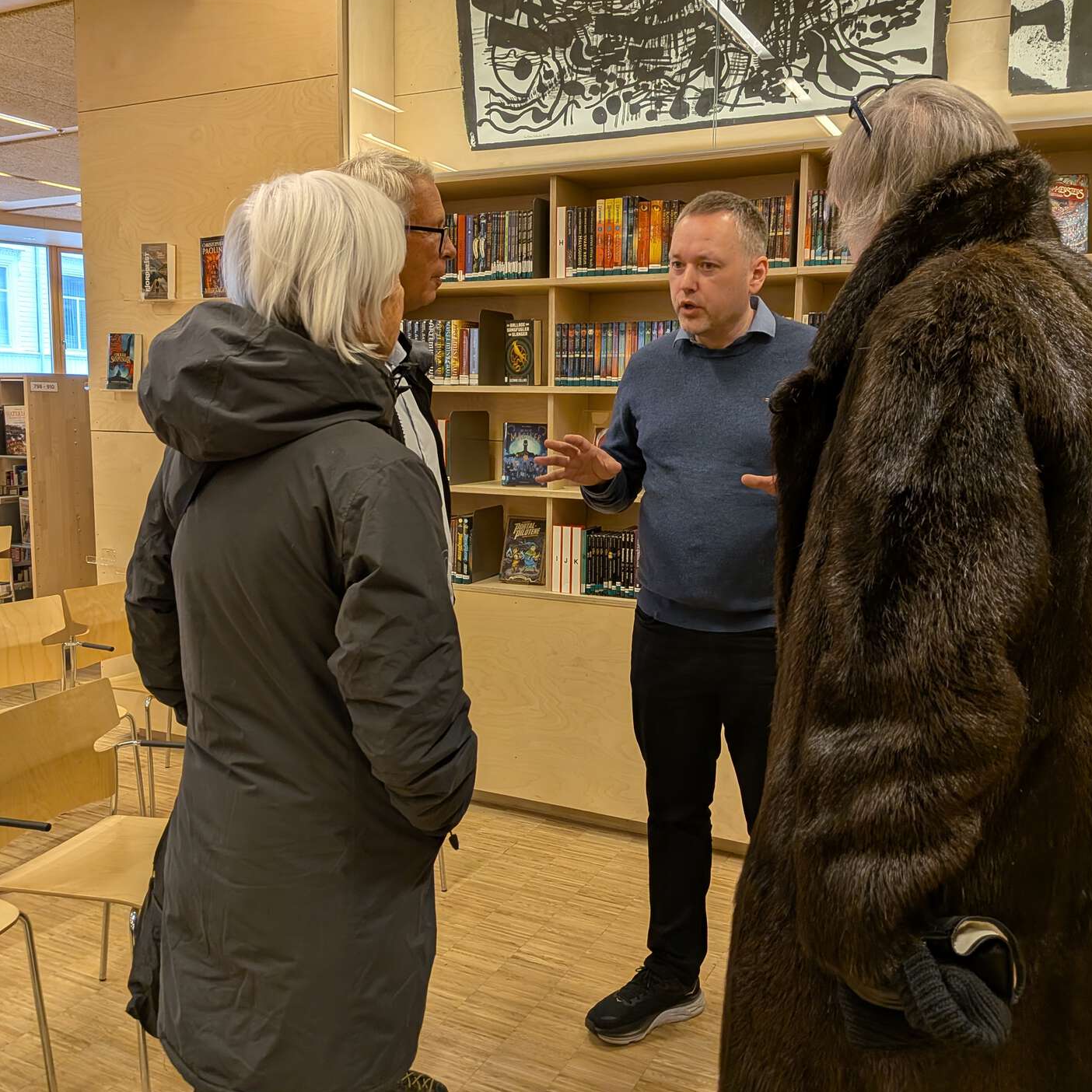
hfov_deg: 55.6
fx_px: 1035
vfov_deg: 55.6
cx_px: 547
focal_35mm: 29
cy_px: 535
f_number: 1.7
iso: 67
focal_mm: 4.53
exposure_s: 1/50
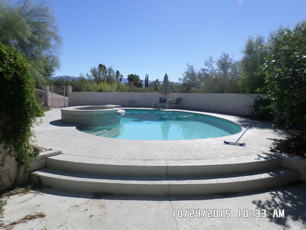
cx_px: 153
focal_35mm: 25
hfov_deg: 69.4
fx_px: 221
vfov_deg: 54.9
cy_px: 115
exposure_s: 1/2000
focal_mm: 4.5
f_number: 2.5
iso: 80
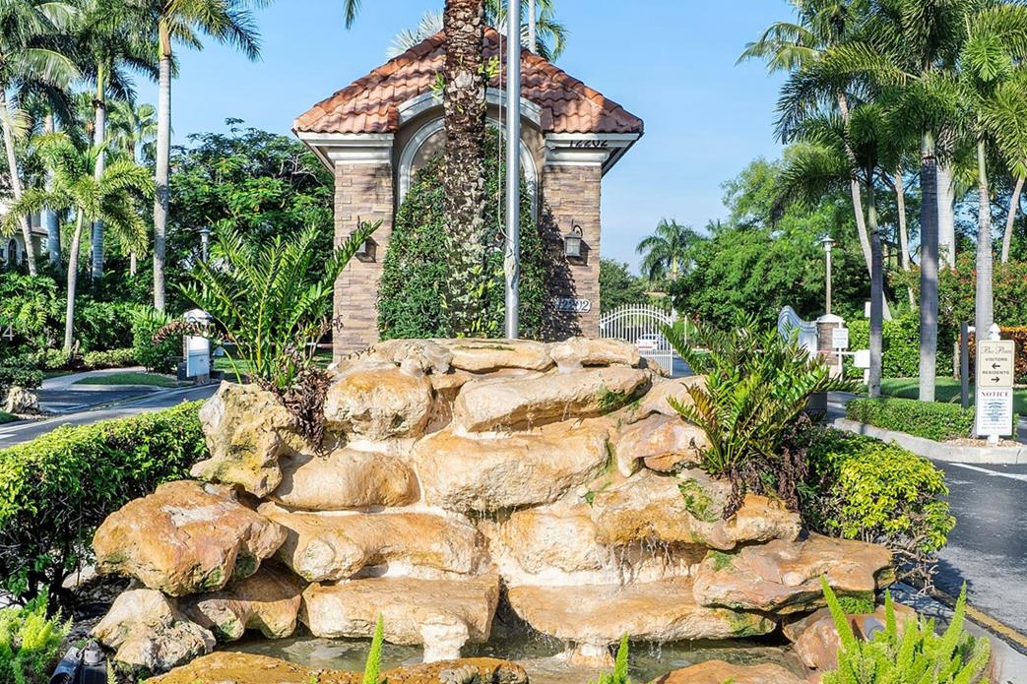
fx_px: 1312
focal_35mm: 46
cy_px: 335
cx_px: 496
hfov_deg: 42.7
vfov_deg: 29.2
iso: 100
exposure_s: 1/160
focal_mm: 20
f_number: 10
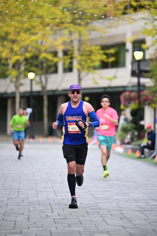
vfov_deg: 11.7
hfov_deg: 7.9
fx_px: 1144
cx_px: 78
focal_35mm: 175
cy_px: 118
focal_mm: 175
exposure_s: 1/1600
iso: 1000
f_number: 2.8
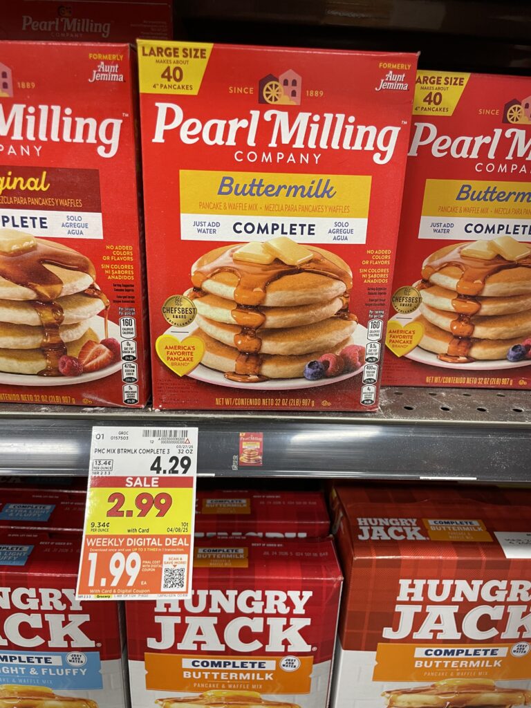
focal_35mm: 26
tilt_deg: -21.9
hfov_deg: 53.1
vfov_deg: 67.3
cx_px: 266
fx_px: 532
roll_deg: -1.8
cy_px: 354
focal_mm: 4.2
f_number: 1.6
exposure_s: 1/60
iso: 100
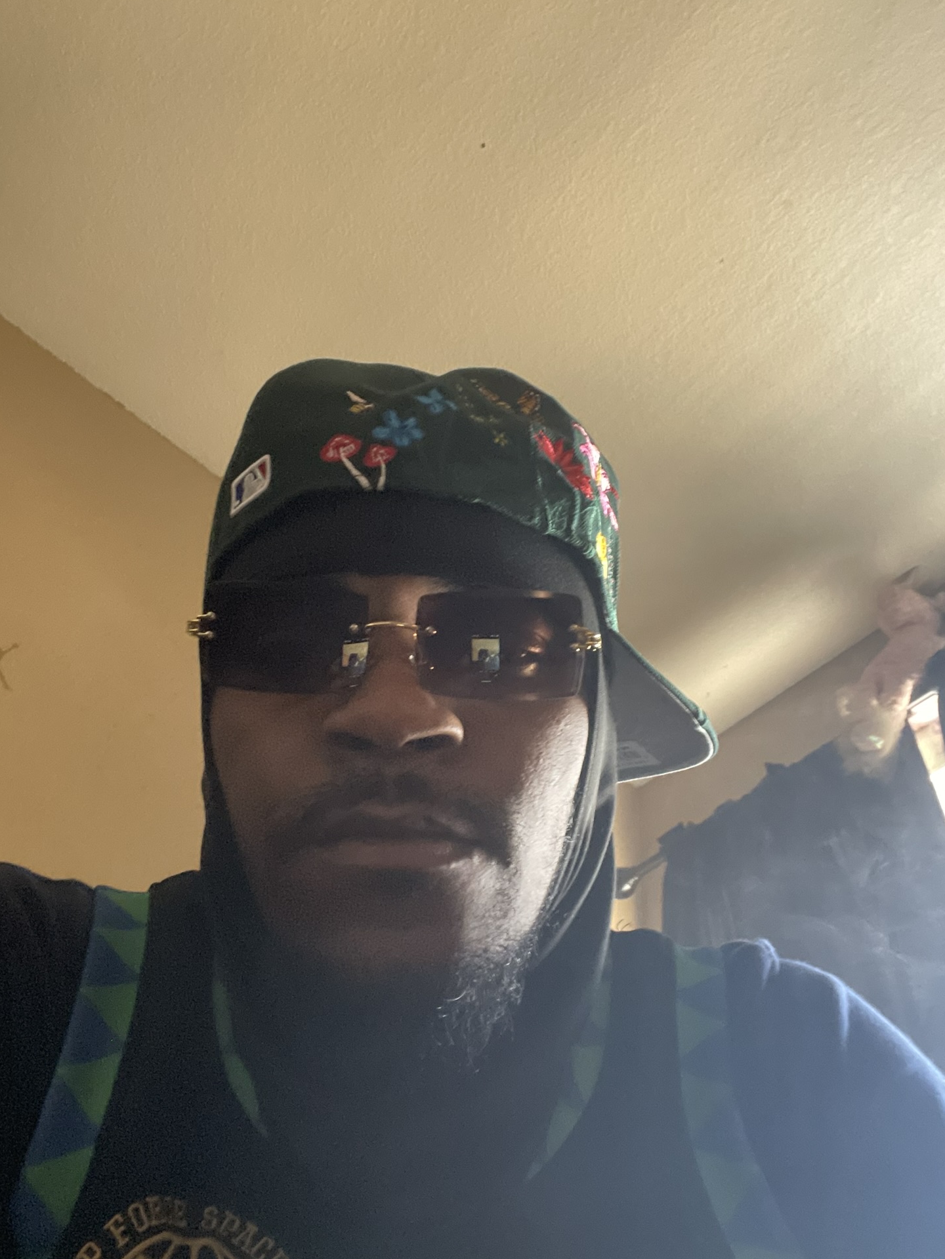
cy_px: 616
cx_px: 486
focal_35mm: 32
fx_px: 1165
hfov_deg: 44.2
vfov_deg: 56.8
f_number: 2.2
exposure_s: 1/24
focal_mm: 2.71
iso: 640
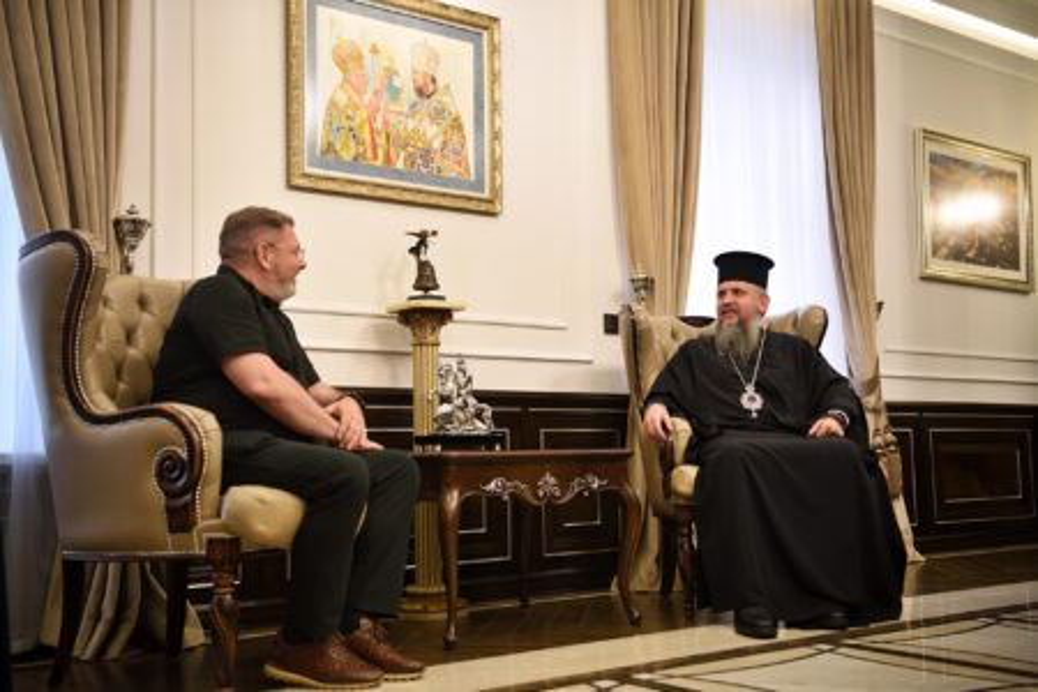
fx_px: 1153
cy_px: 346
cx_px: 519
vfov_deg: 33.4
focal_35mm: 40
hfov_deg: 48.5
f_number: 2.8
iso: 640
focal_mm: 40
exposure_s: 1/100
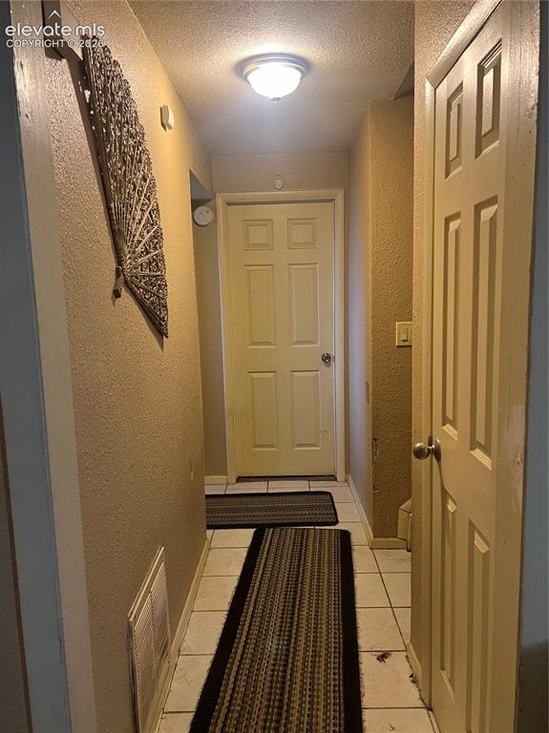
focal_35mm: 26
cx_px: 274
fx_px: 550
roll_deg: +2.3
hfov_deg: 53.0
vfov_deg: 67.3
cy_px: 366
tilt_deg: -6.0
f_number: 1.5
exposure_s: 1/60
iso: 250
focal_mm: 5.7
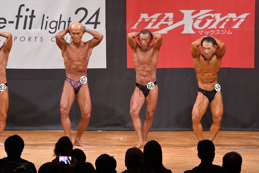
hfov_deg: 8.6
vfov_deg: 5.7
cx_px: 130
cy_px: 86
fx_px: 1726
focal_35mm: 240
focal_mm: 160
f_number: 5.6
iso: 9000
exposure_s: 1/400
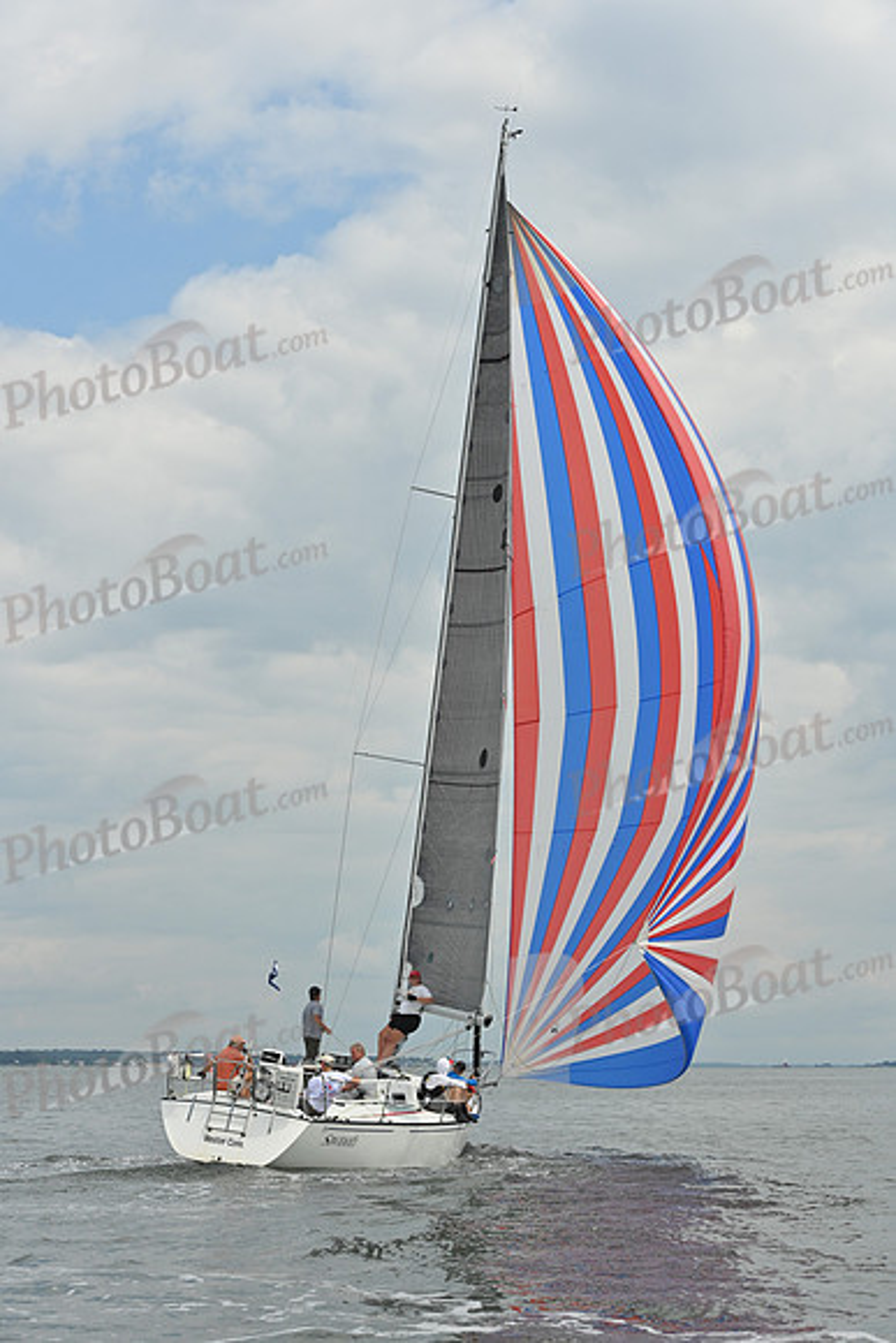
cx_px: 448
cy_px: 672
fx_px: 2612
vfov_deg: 28.8
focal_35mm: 70
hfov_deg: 19.5
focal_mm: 70
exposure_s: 1/1250
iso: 320
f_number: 9
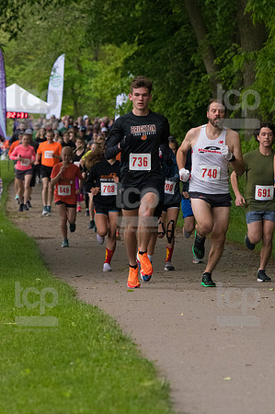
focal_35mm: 300
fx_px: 3445
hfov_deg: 4.6
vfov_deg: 6.9
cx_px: 138
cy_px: 207
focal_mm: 200
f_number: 7.1
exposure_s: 1/1600
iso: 4000
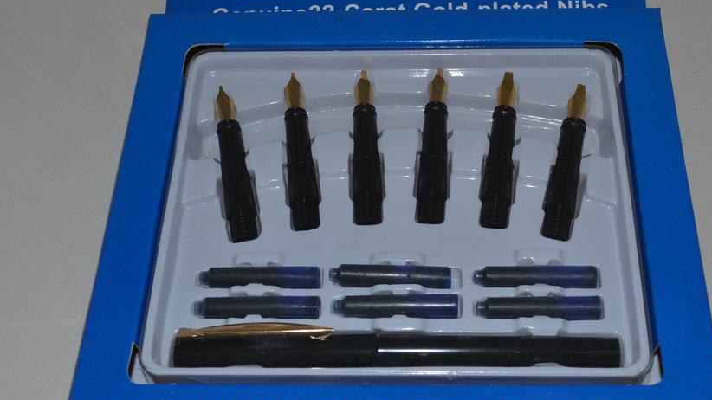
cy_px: 206
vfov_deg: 25.4
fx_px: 887
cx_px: 430
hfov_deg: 43.5
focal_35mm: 47
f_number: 8
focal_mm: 24
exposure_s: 1/60
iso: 100
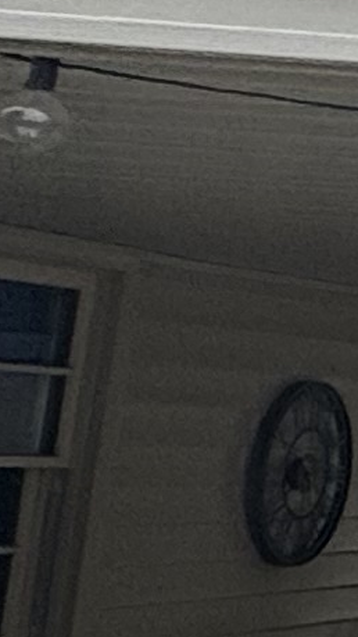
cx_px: 2271
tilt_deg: +5.3
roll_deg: -1.6
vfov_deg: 16.0
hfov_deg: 4.9
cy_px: 212
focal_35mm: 134
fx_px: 2263
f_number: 2.2
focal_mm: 2.22
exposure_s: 1/1160
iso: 50
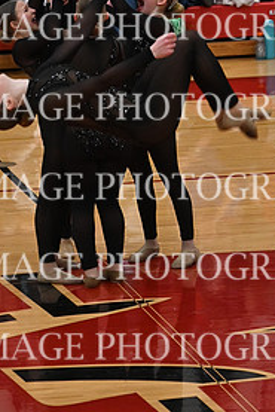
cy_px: -13
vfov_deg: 6.2
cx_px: 85
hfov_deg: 4.2
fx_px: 3765
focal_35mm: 329
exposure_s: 1/400
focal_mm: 105
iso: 3200
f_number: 4
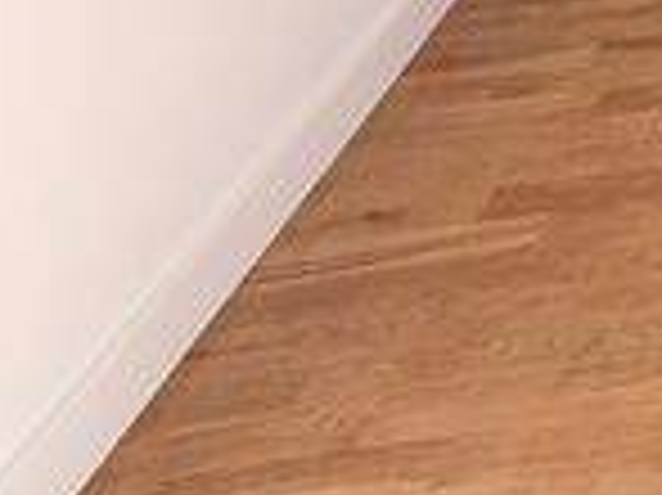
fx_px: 1166
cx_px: 1202
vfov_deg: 17.7
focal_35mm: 61
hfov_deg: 21.0
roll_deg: +1.0
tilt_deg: -11.6
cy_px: -468
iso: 100
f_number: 2.2
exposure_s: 1/99
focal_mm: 2.22
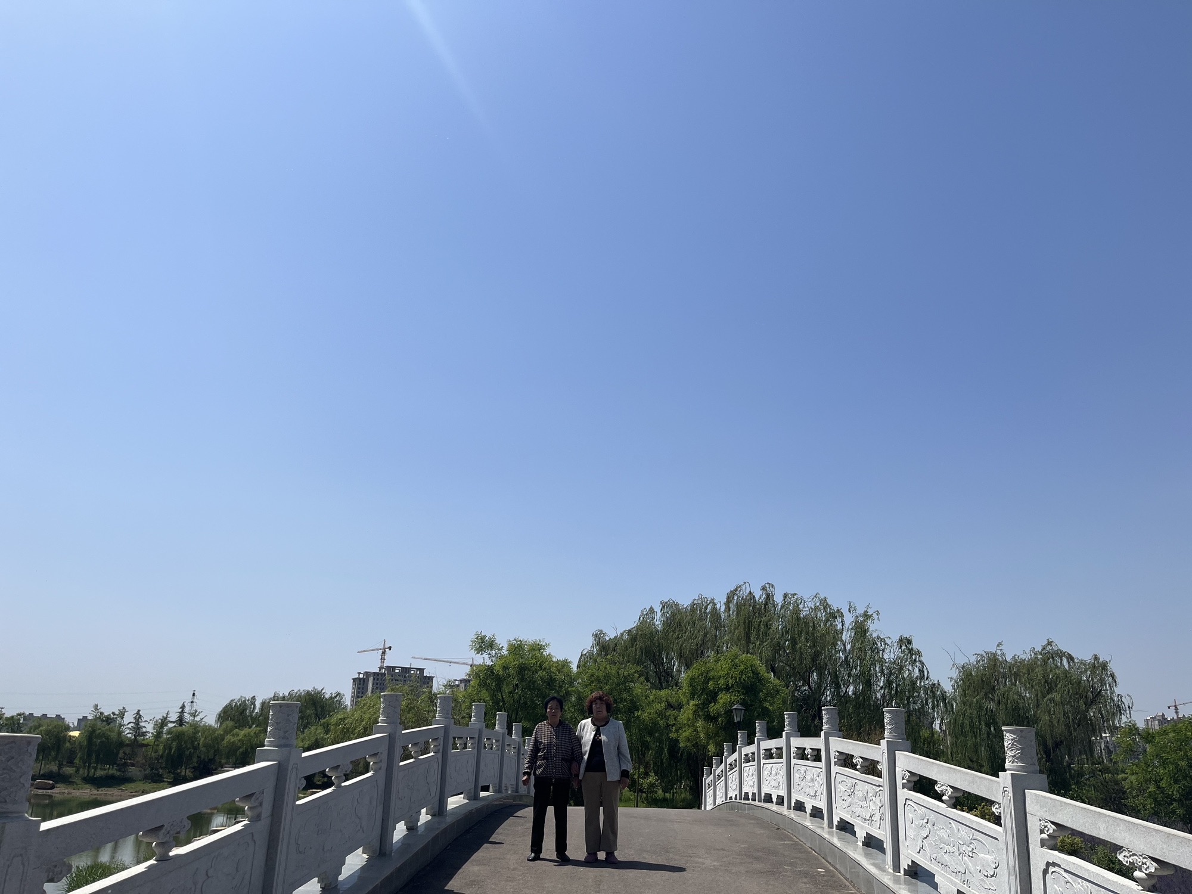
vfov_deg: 53.1
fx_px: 895
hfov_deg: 67.3
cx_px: 596
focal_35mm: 26
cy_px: 447
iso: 50
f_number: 1.6
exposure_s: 1/7353
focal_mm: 5.1
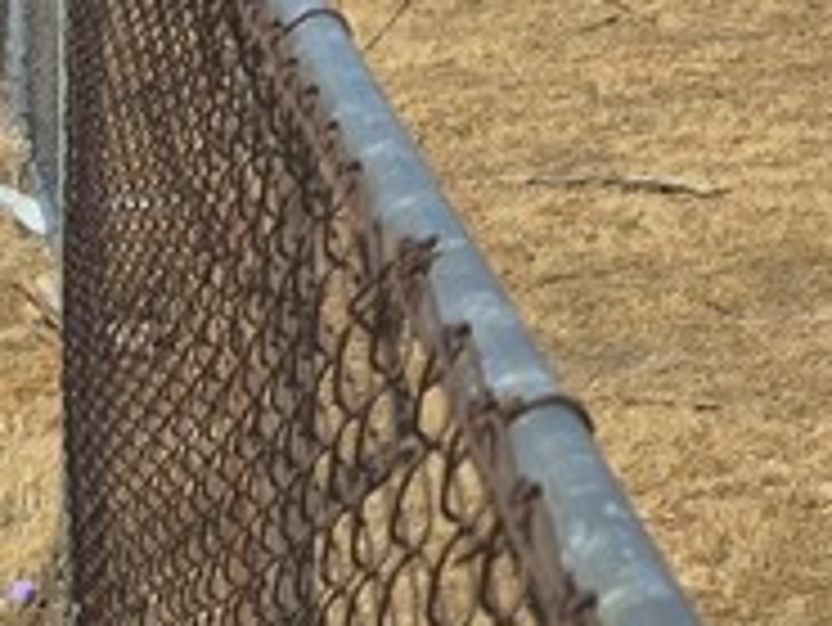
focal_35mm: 127
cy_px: -617
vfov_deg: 10.7
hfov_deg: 13.7
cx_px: 1543
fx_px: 3054
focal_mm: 5.4
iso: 80
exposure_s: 1/7696
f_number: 1.8
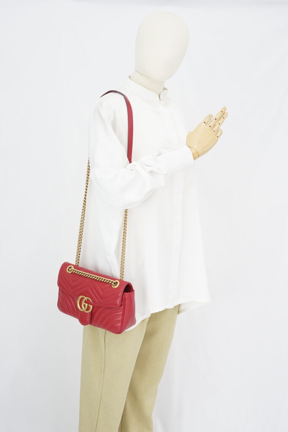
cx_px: 144
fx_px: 600
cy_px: 216
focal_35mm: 50
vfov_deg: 39.6
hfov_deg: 27.0
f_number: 6.3
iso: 640
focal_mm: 50
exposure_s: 1/6
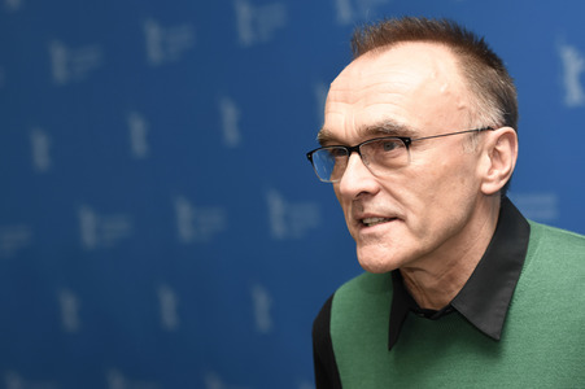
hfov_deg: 19.5
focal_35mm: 105
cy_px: 194
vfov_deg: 13.0
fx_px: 1705
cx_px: 292
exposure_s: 1/320
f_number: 3.2
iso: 640
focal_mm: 70
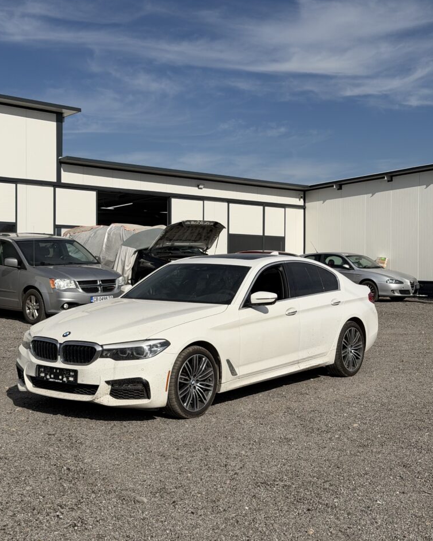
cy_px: 267
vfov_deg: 36.7
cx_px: 215
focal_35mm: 51
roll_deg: -0.6
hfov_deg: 29.7
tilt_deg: +0.5
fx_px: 817
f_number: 1.78
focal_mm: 6.76
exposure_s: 1/13333
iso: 80
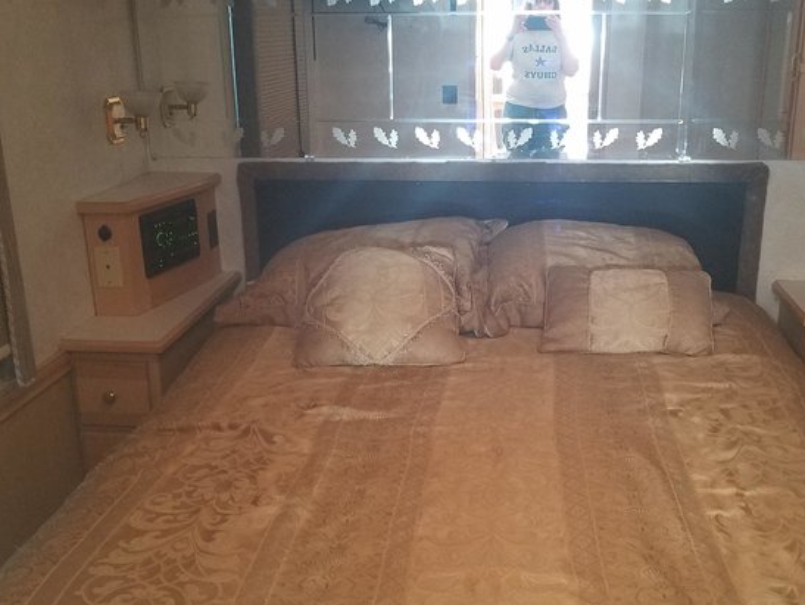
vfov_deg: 37.8
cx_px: 436
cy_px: 299
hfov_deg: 48.9
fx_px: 884
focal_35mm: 38
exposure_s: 1/10
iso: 200
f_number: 1.7
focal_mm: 4.2
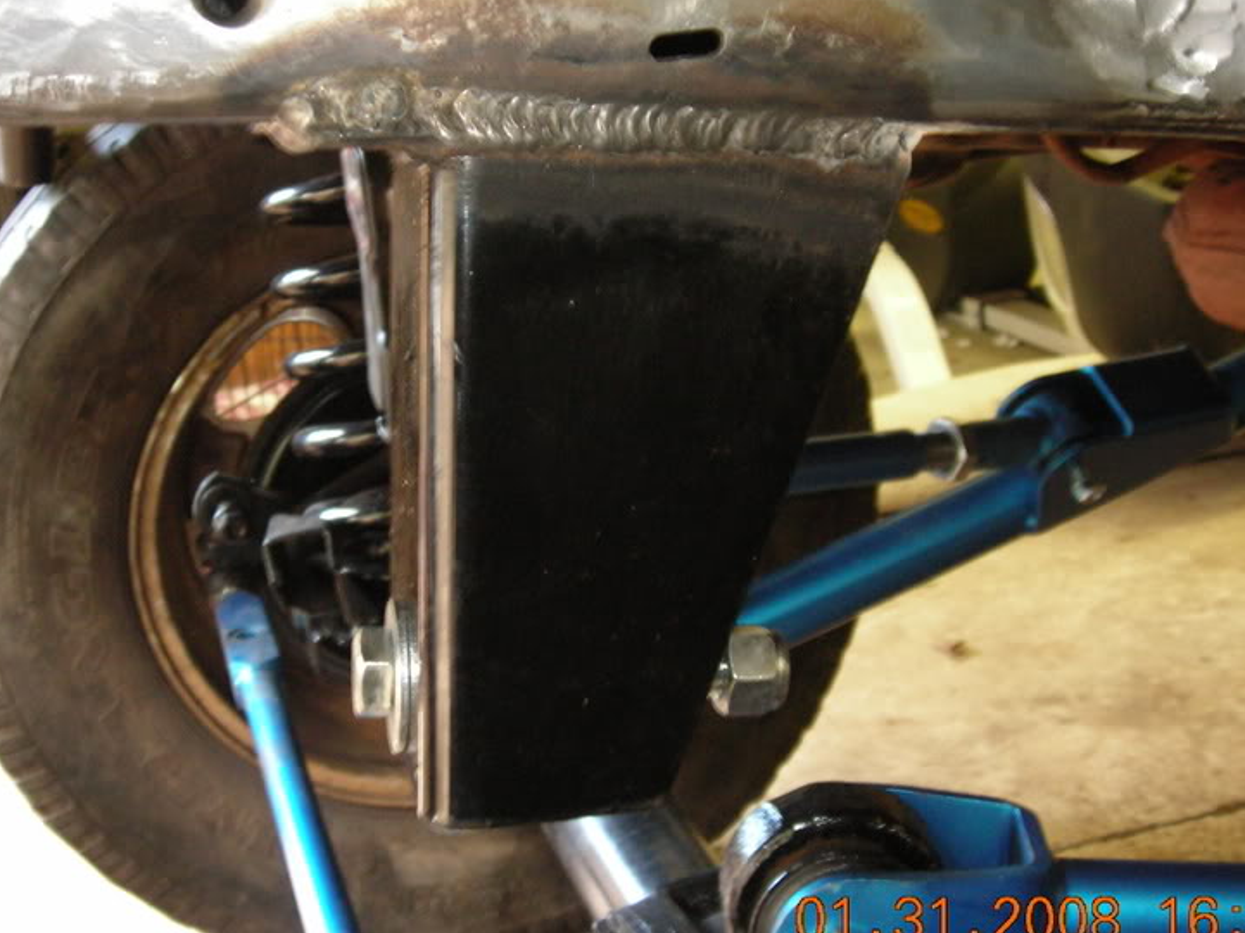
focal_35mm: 54
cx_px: 540
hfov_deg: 35.5
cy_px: 394
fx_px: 1941
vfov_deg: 27.0
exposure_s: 1/8.5
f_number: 3.2
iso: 200
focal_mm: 6.3
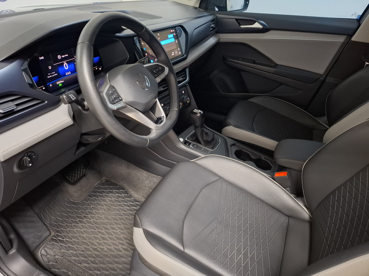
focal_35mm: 23
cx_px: 184
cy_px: 138
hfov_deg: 73.9
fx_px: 245
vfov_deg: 58.9
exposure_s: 1/20
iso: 1000
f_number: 1.8
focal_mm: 5.54
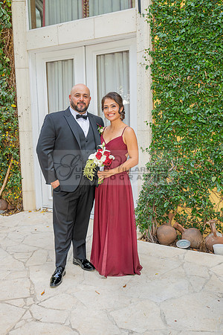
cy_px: 168
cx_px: 112
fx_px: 325
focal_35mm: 35
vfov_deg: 54.4
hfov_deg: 37.9
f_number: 5
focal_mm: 35
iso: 200
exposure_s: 1/200
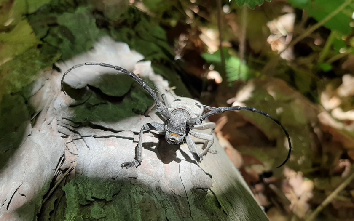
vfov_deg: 44.5
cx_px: 176
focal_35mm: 28
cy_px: 110
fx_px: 270
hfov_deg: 66.5
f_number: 1.7
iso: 40
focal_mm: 3.93
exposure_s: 1/263
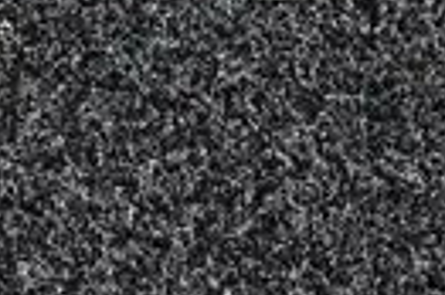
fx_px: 2407
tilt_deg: -22.5
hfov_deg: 10.4
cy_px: -1244
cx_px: -75
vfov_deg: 5.3
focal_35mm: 195
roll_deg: +0.1
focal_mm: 6.86
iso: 160
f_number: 1.78
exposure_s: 1/100
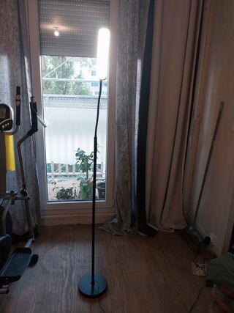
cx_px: 117
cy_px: 156
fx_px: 234
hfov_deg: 53.0
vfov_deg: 67.3
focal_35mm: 26
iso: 160
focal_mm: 4
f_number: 1.8
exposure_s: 1/50
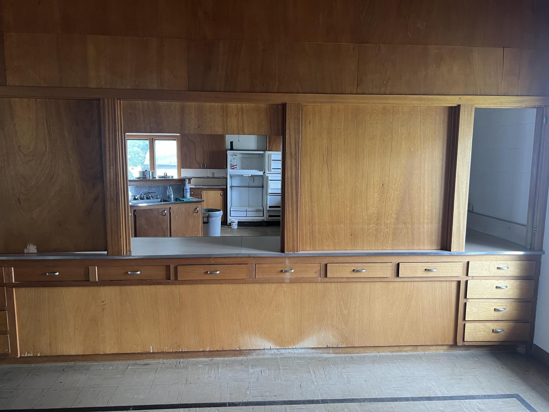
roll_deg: +0.2
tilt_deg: -7.9
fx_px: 412
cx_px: 274
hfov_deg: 67.3
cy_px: 206
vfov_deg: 53.1
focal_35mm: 26
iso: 200
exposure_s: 1/60
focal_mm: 5.7
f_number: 1.5
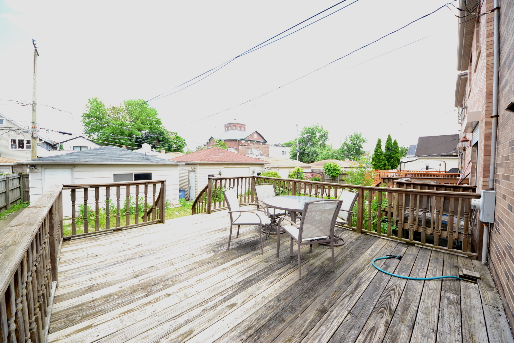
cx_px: 257
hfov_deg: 112.6
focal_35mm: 12
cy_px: 172
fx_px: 171
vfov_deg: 90.0
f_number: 9
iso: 800
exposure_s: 1/200
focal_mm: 8
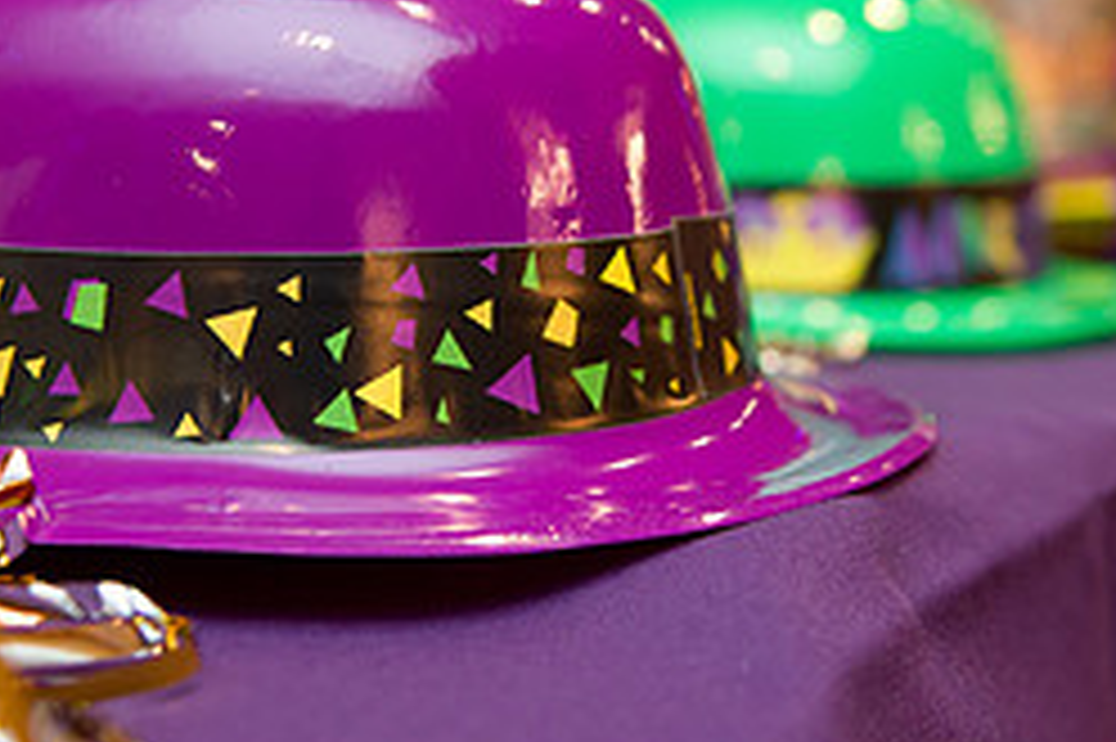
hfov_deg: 24.8
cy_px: 274
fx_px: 2540
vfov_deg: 16.6
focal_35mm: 82
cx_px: 572
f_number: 3.2
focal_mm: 35
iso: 1600
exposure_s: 1/125
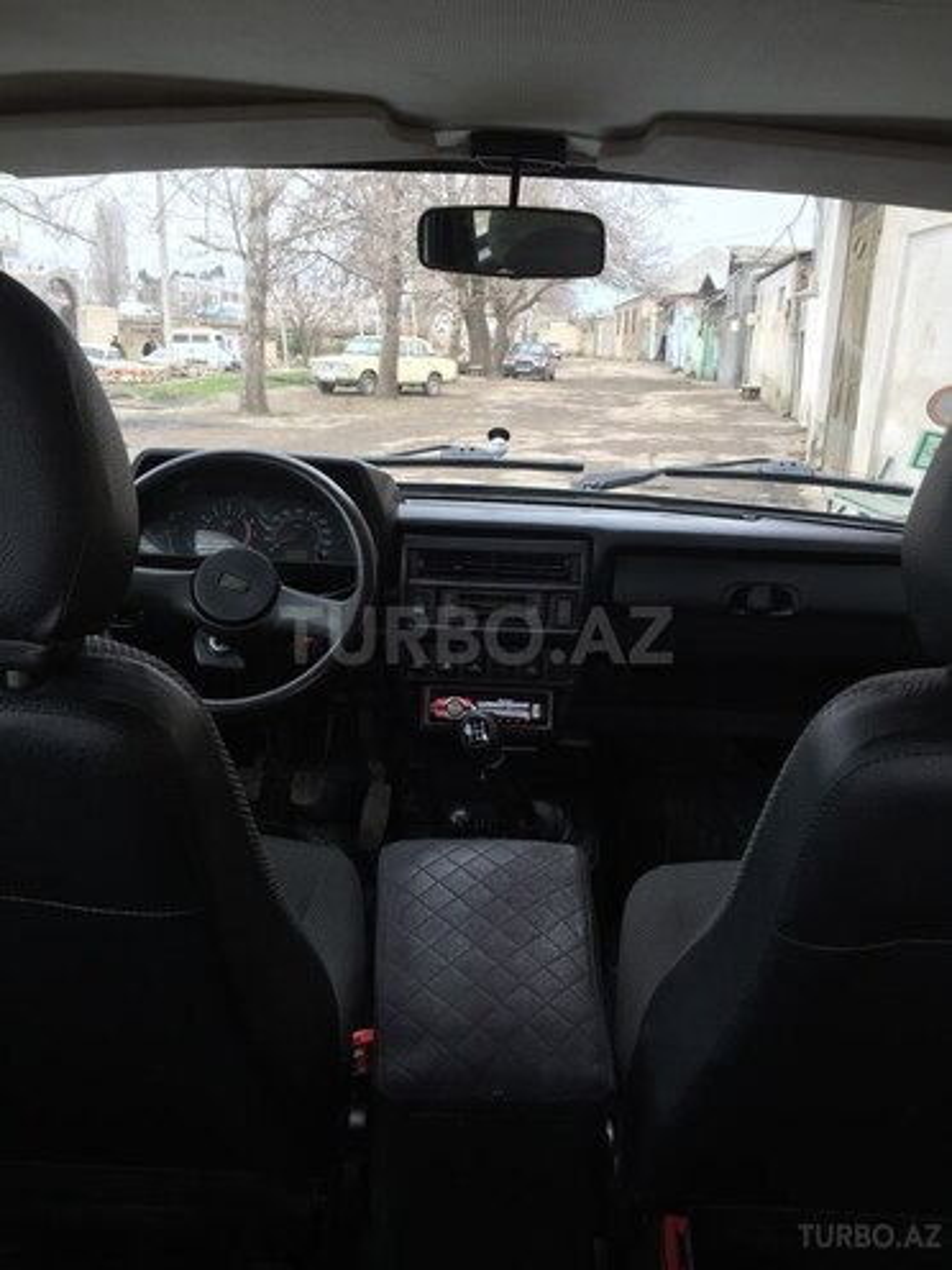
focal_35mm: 29
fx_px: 1063
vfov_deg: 61.7
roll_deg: -0.7
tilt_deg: -14.6
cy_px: 635
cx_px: 476
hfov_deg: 48.2
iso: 40
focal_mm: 4.15
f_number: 2.2
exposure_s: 1/50
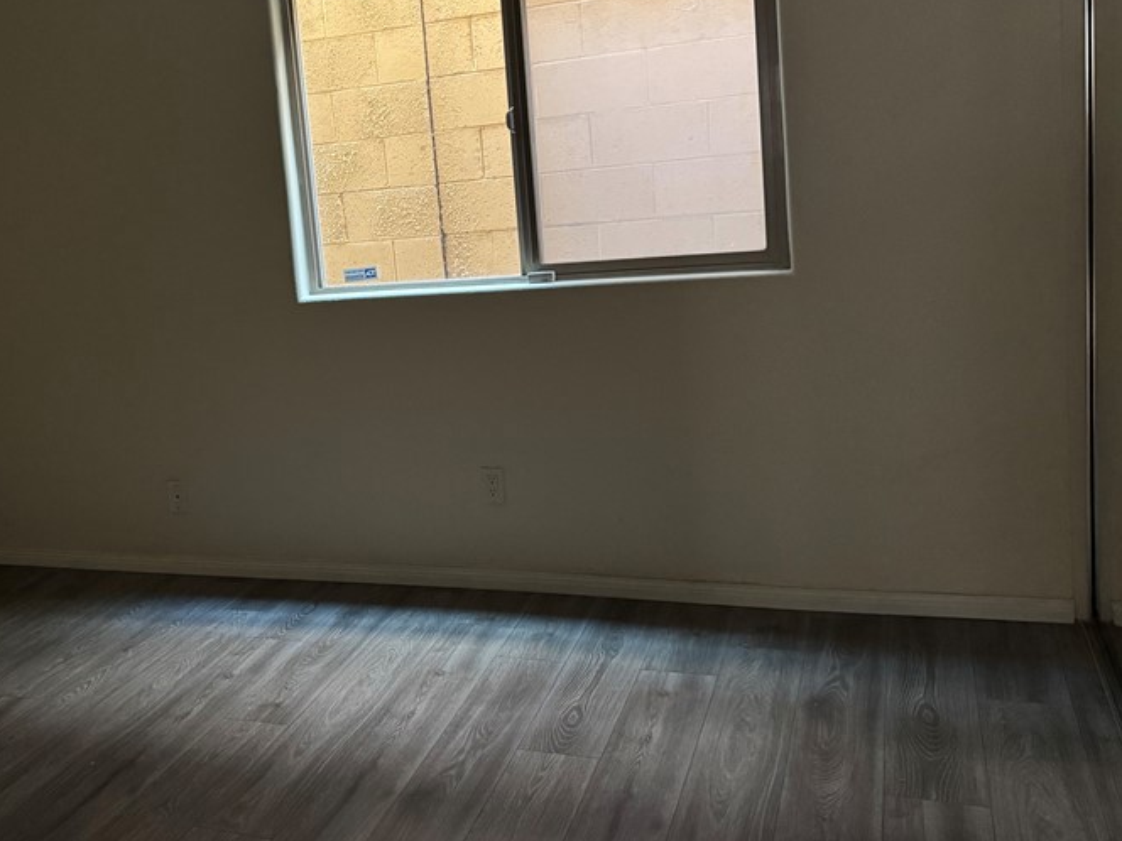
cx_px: 341
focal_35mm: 37
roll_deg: +5.9
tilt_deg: -7.9
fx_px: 1199
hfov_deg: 48.9
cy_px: 329
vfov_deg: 38.5
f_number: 1.78
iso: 800
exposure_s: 1/51
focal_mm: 6.76
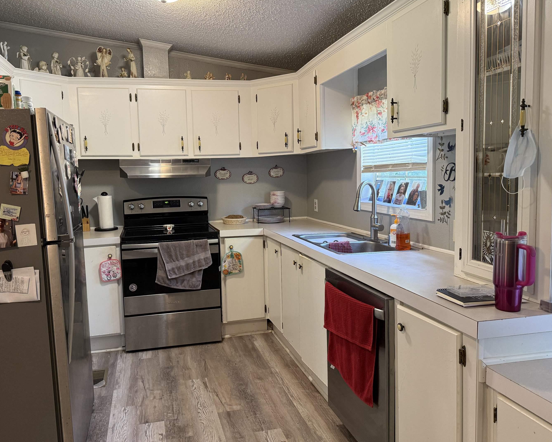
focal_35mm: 27
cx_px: 238
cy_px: 210
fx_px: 441
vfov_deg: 53.2
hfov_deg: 63.8
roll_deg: +1.7
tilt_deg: -5.3
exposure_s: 1/60
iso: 200
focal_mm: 6.76
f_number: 1.78
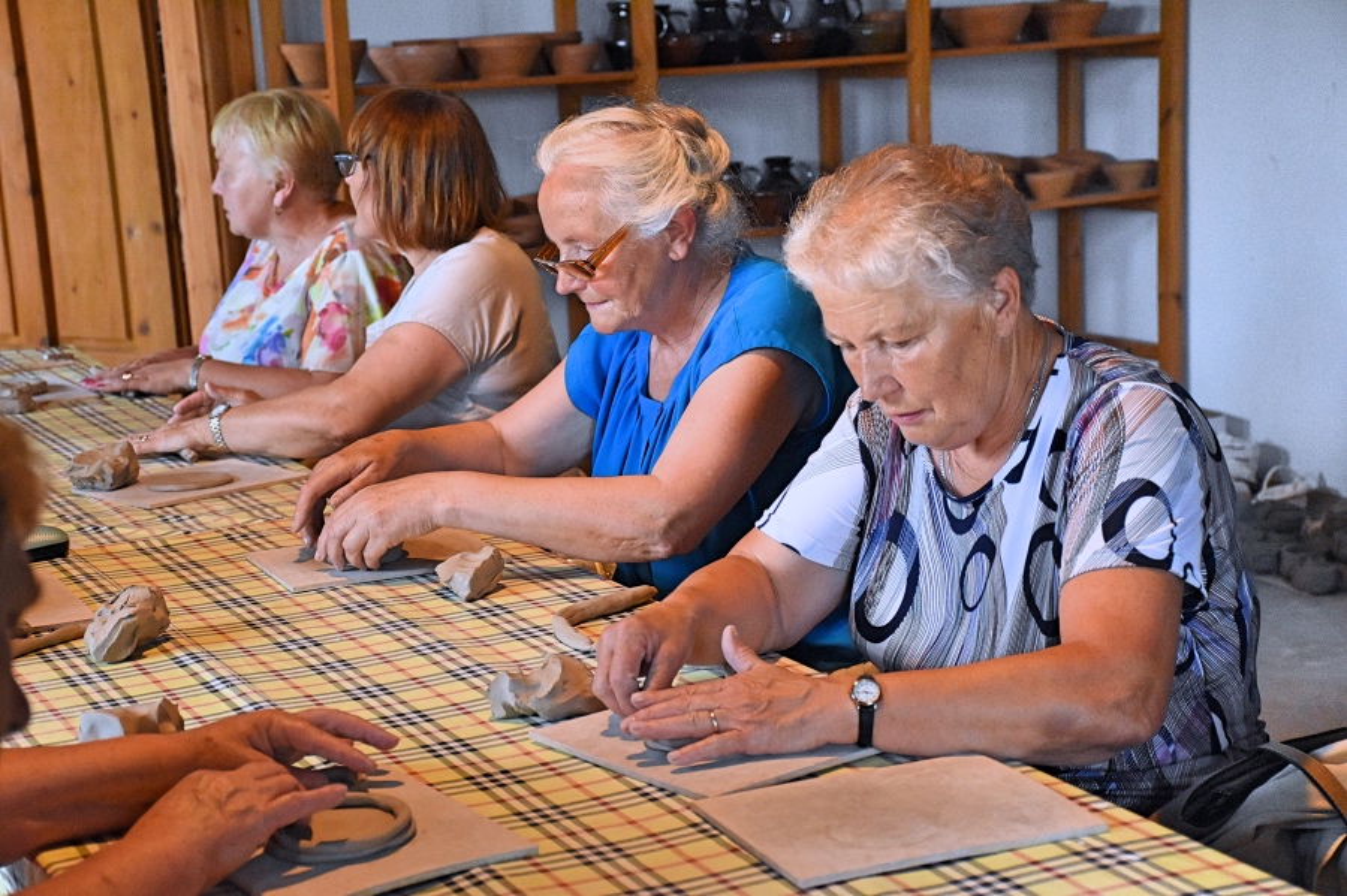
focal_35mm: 68
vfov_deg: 20.1
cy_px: 448
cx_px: 674
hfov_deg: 29.9
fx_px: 2524
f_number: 4.5
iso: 3200
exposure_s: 1/250
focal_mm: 45
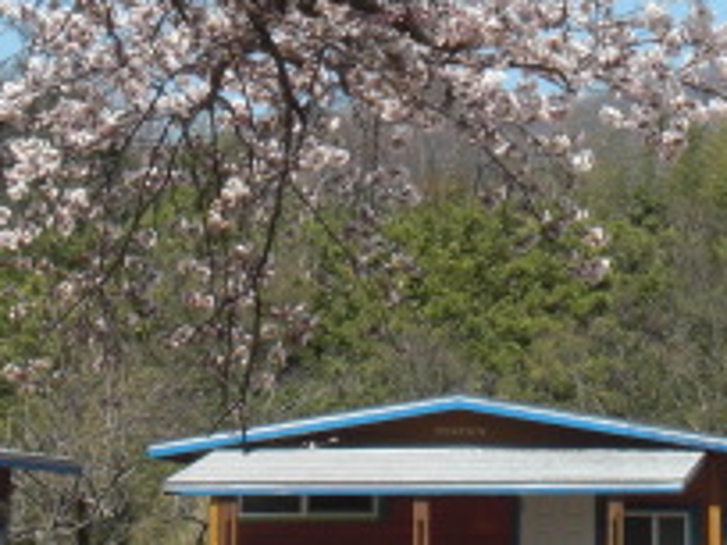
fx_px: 4158
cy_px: -7
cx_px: 445
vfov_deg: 7.5
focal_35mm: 198
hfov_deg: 10.0
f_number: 7.2
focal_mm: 10.4
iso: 64
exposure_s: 1/200
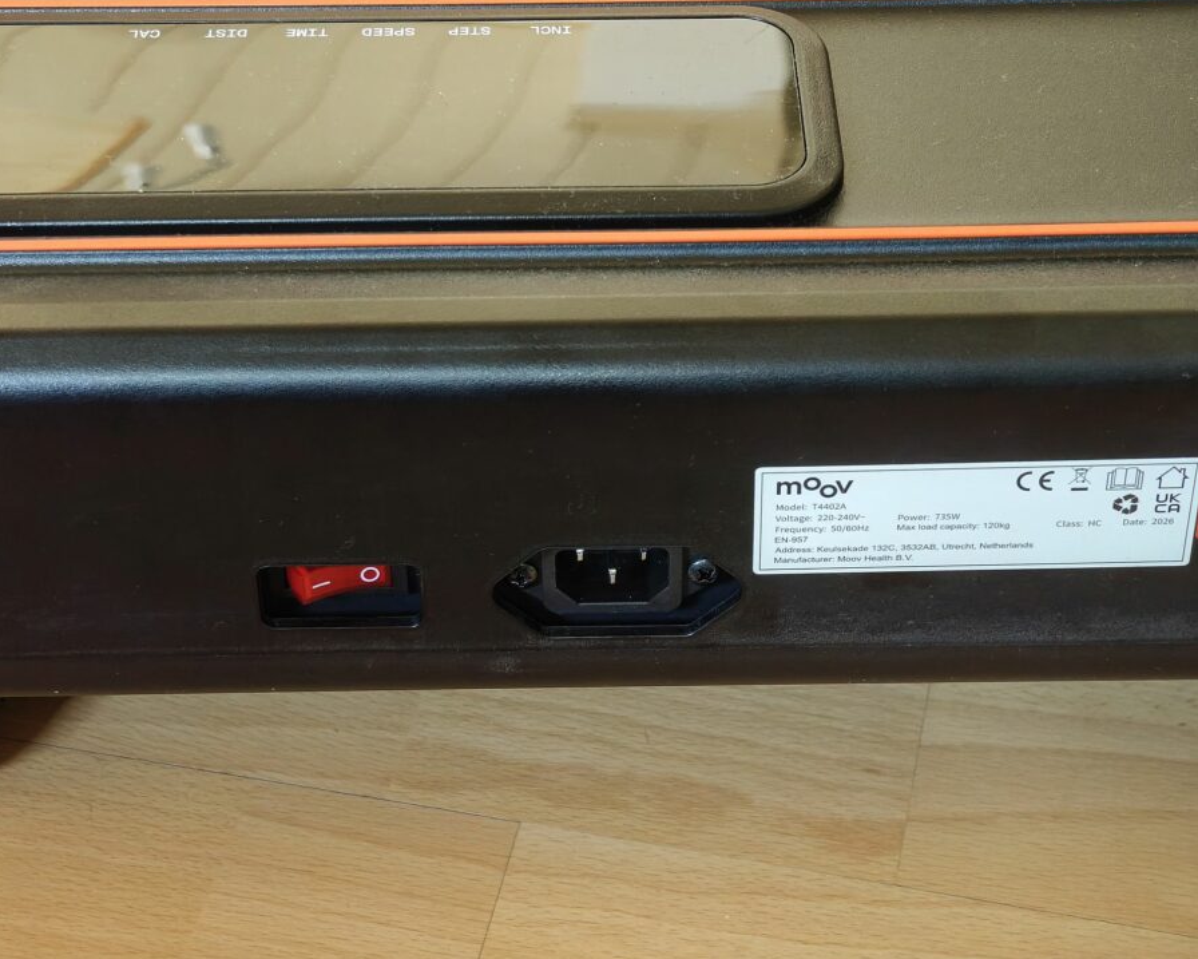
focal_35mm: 74
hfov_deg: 25.7
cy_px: 475
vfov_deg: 20.7
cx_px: 555
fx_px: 2624
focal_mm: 13.3
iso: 2500
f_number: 2.6
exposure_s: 1/24.7
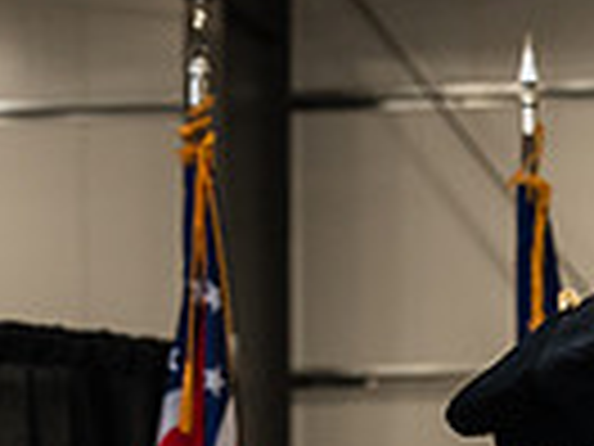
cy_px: 737
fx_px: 5079
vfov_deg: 5.0
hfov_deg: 6.6
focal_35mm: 296
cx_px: 927
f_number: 5
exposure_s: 1/200
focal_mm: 70
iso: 1250
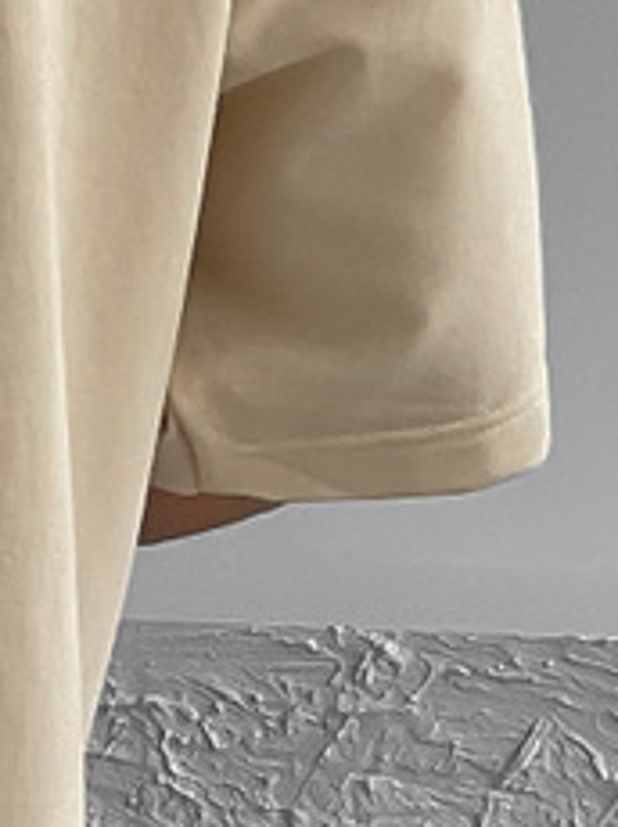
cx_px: -607
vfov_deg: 9.5
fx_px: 4817
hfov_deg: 7.1
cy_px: 1237
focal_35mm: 202
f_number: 1.8
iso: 64
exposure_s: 1/120
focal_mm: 3
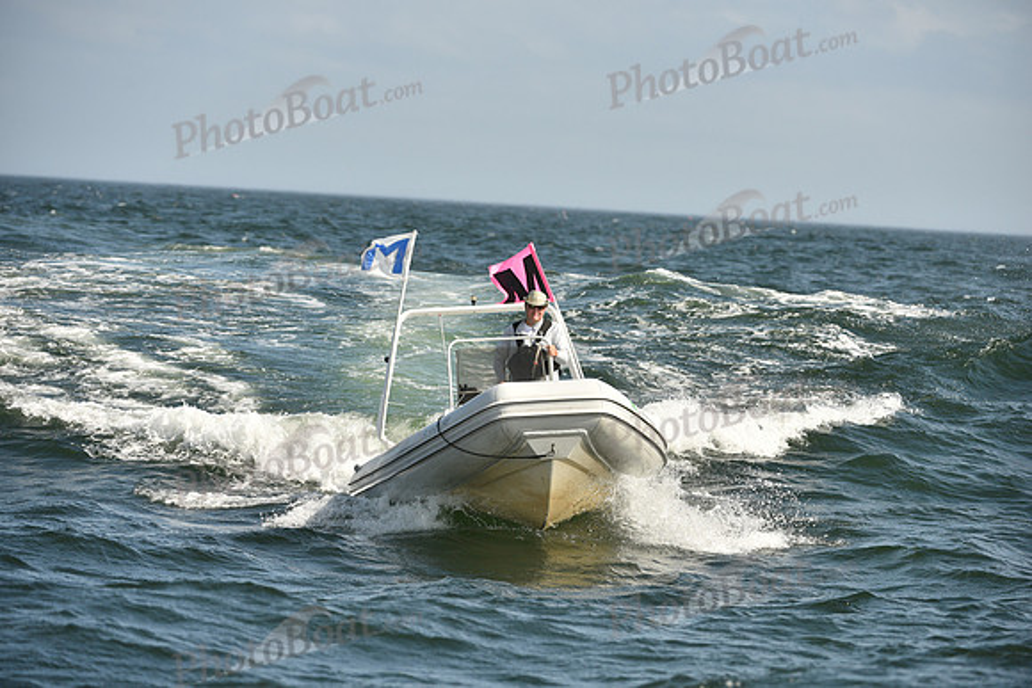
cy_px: 344
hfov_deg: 8.6
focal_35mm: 240
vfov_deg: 5.7
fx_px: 6881
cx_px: 516
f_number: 5.6
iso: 320
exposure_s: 1/1600
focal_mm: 240
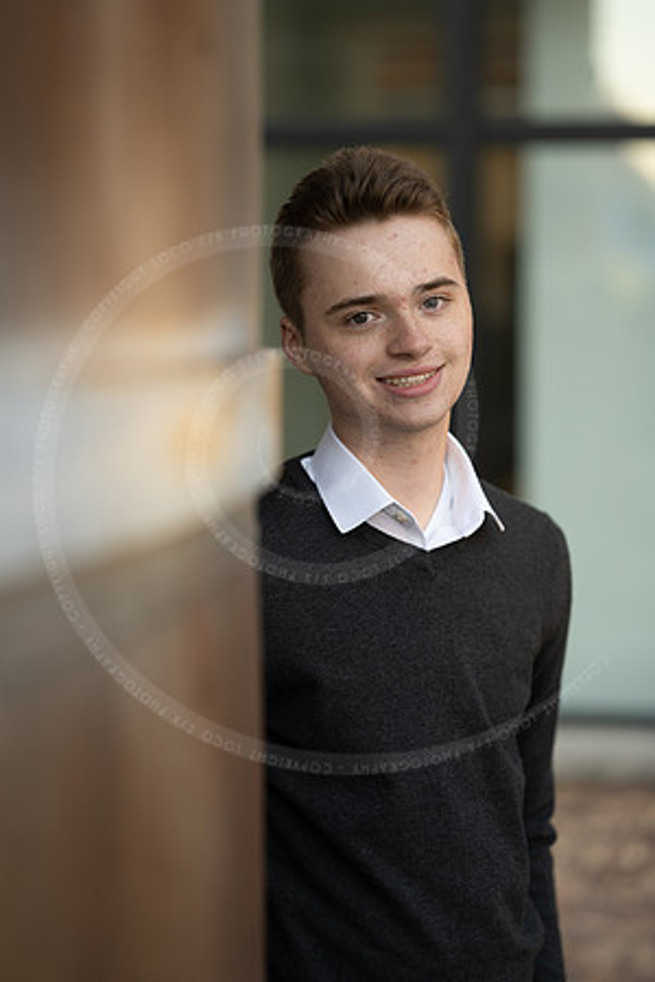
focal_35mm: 85
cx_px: 328
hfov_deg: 16.1
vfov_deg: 23.9
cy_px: 491
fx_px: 2320
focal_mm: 85
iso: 200
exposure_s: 1/200
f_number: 1.8
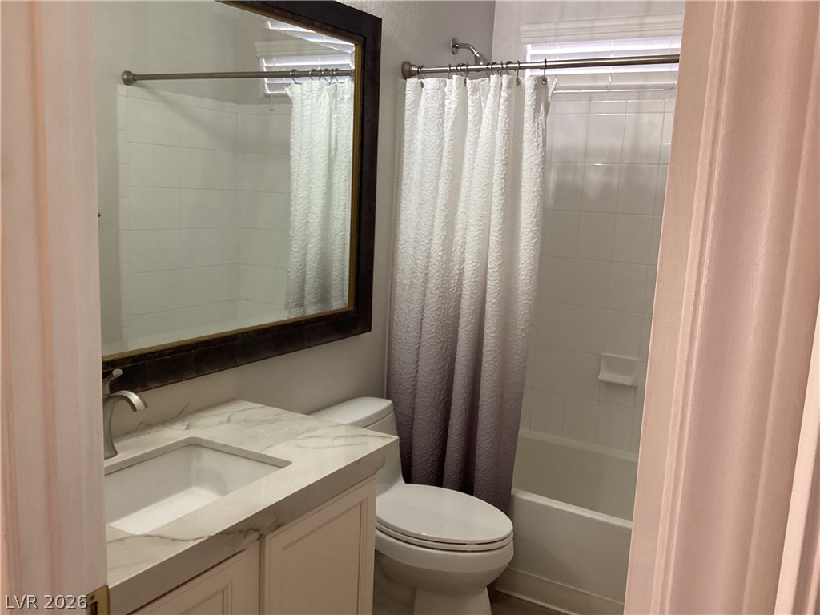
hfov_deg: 58.4
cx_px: 410
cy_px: 308
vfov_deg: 45.4
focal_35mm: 31
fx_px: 734
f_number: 2.4
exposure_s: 1/60
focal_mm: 3.3
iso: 200
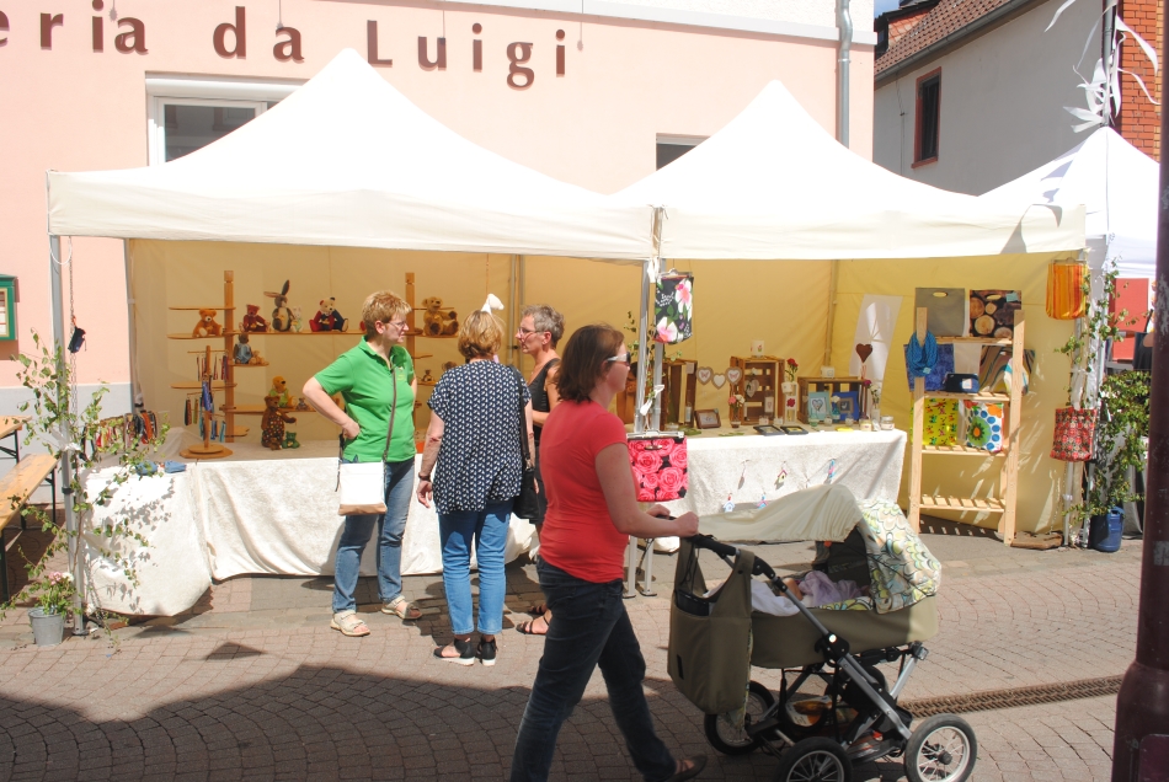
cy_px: 391
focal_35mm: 33
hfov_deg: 57.2
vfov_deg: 40.1
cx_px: 584
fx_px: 1073
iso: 100
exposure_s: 1/200
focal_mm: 22
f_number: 11
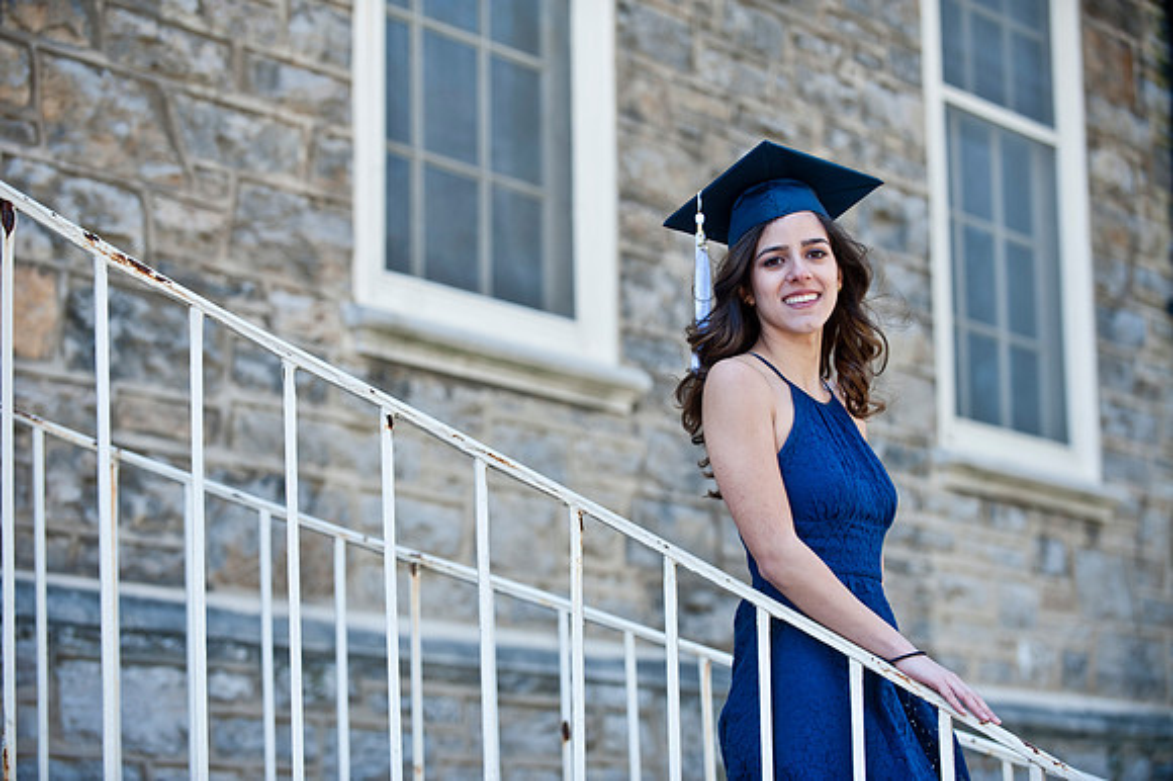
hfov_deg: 20.0
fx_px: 3321
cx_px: 586
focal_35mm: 102
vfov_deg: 13.4
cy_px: 390
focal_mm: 102
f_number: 3.5
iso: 100
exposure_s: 1/125
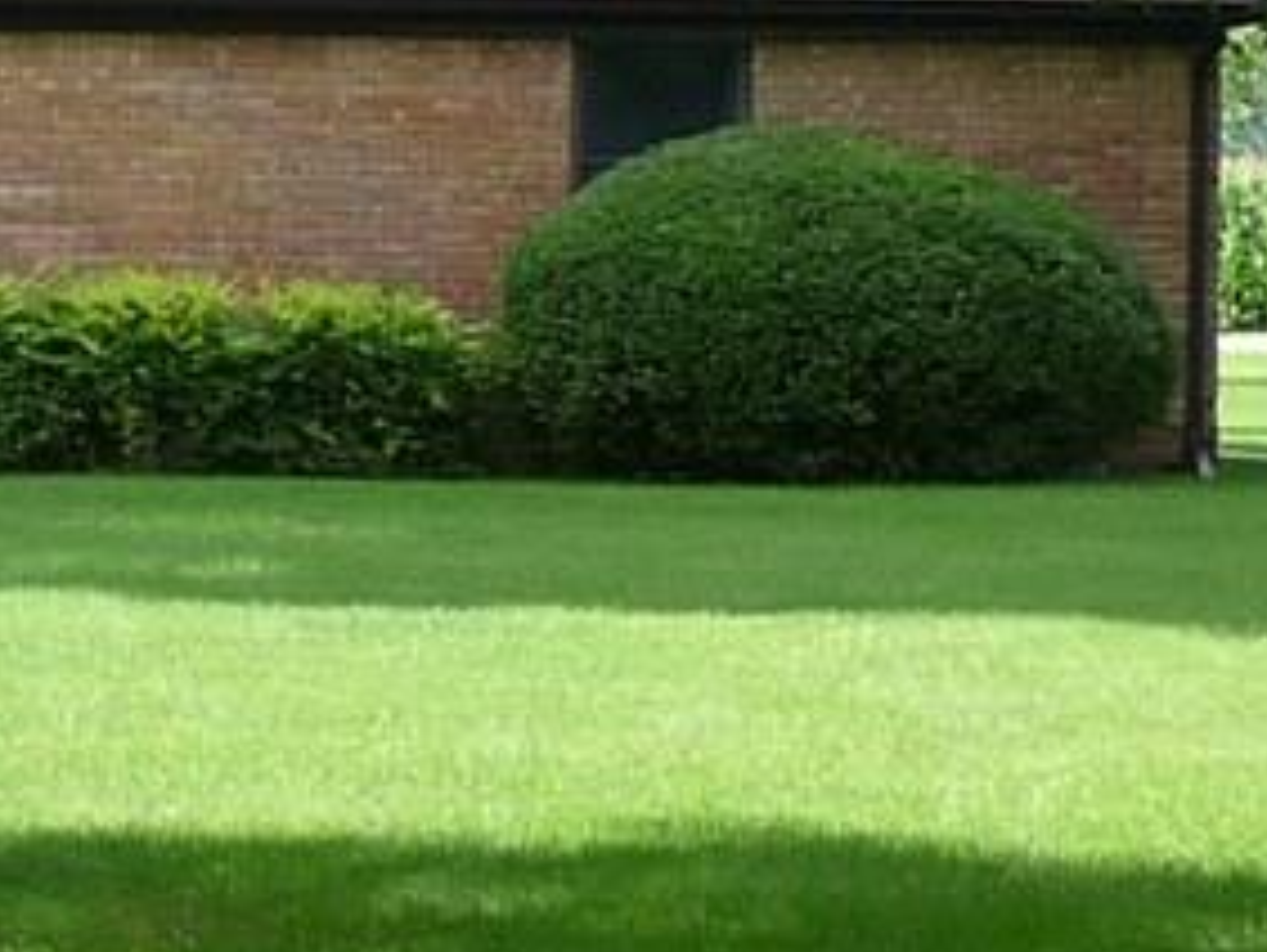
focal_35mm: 185
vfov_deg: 8.0
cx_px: -660
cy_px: 211
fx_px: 6777
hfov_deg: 10.3
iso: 100
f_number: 3.5
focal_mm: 5.3
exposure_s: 1/250
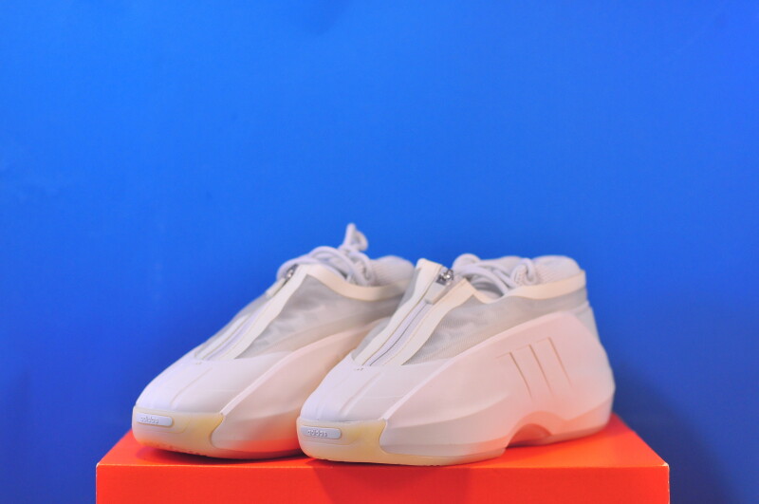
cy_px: 252
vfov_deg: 18.1
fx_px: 1579
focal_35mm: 75
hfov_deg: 27.0
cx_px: 380
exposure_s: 1/320
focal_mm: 50
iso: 250
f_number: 2.5
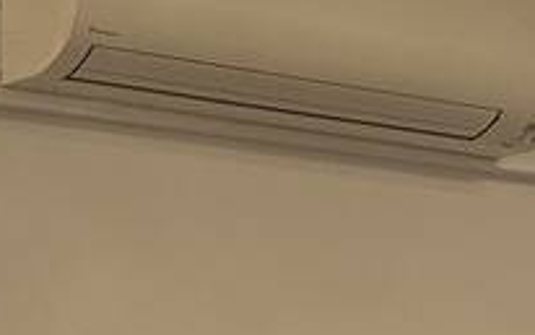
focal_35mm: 178
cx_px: 756
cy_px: 602
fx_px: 2597
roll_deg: -0.4
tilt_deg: -0.5
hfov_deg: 11.4
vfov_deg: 7.2
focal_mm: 6.86
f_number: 1.78
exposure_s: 1/60
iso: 200
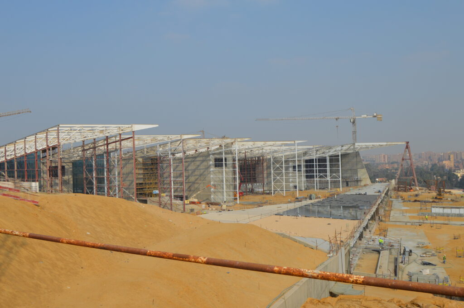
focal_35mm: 36
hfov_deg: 53.2
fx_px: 464
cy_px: 154
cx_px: 232
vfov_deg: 36.8
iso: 100
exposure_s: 1/320
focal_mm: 24
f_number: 9
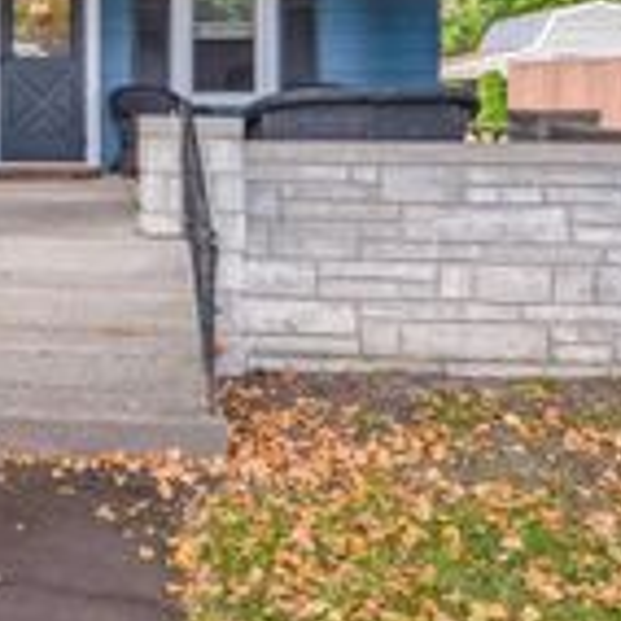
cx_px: -79
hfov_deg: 34.1
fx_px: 852
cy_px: 103
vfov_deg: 38.2
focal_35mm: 42
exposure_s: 1/30
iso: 400
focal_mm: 14
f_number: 22
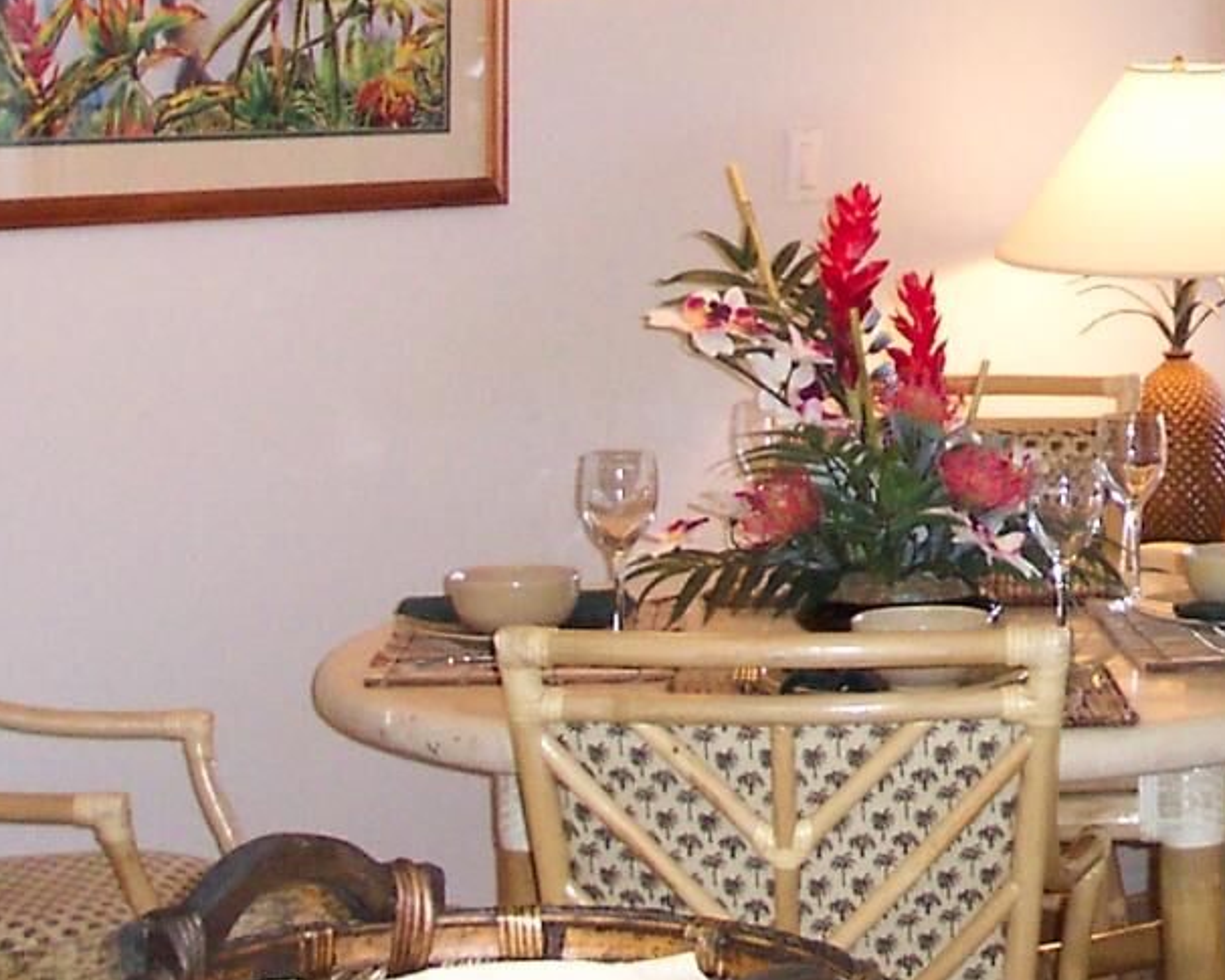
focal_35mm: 111
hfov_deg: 16.8
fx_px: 4025
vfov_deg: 13.6
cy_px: -60
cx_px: 1318
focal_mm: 7.5
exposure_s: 1/45
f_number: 2.8
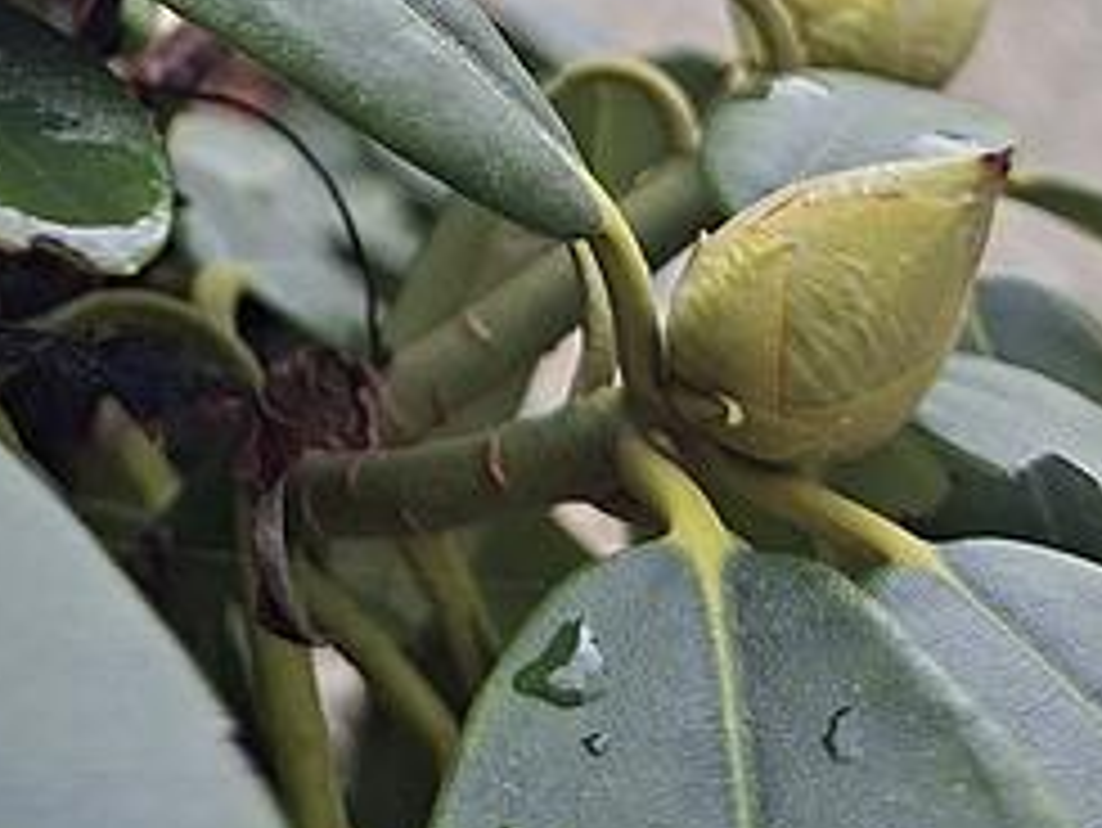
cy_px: -423
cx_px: 72
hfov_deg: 25.1
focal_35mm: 75
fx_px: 2389
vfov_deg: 17.6
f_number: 1.8
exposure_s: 1/835
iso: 50
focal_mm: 5.54
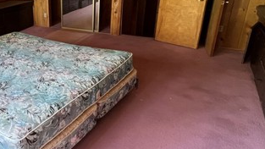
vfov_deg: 39.6
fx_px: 204
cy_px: 48
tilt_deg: -18.8
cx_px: 25
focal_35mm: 29
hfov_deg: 56.6
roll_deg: +4.4
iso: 250
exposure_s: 1/64
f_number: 1.8
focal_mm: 1.57
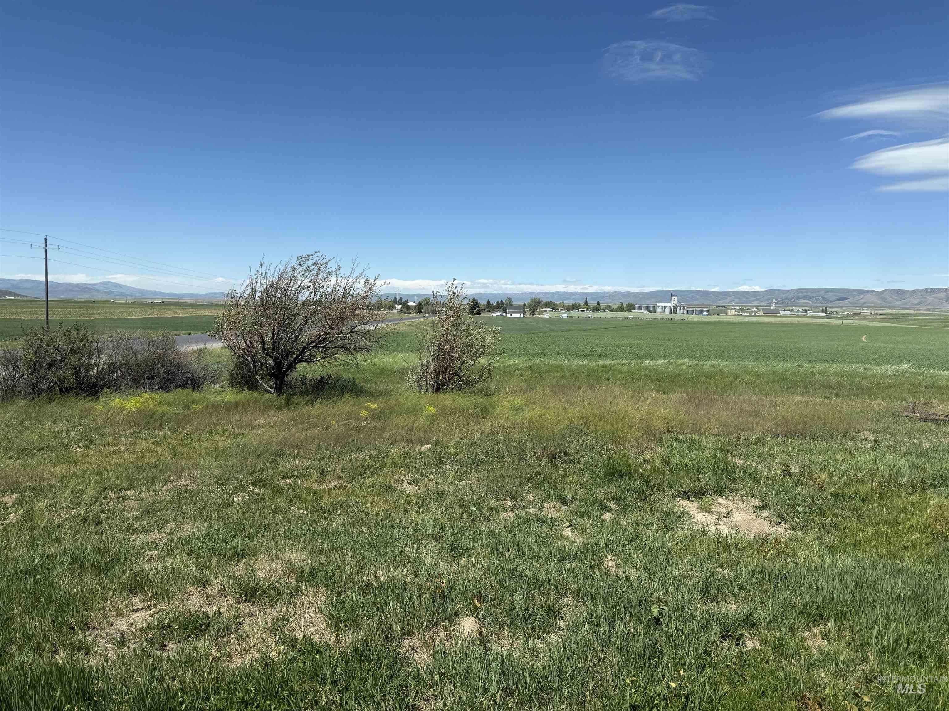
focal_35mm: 24
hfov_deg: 71.6
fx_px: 658
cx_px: 474
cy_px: 356
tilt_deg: -3.6
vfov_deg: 56.8
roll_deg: -0.6
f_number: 1.78
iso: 80
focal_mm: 6.76
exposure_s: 1/3953
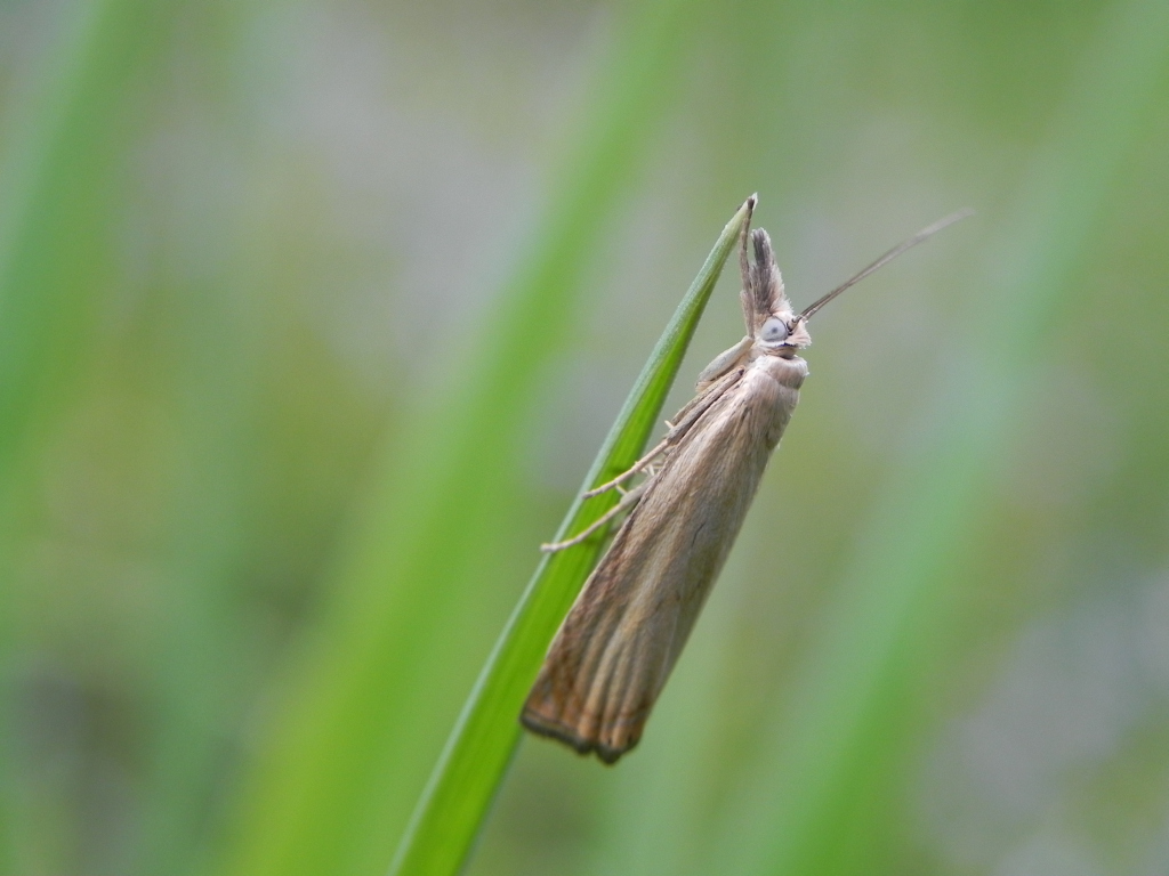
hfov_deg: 18.7
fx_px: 3546
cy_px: 438
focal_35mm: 105
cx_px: 584
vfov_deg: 14.1
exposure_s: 1/111
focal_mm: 18.8
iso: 160
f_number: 4
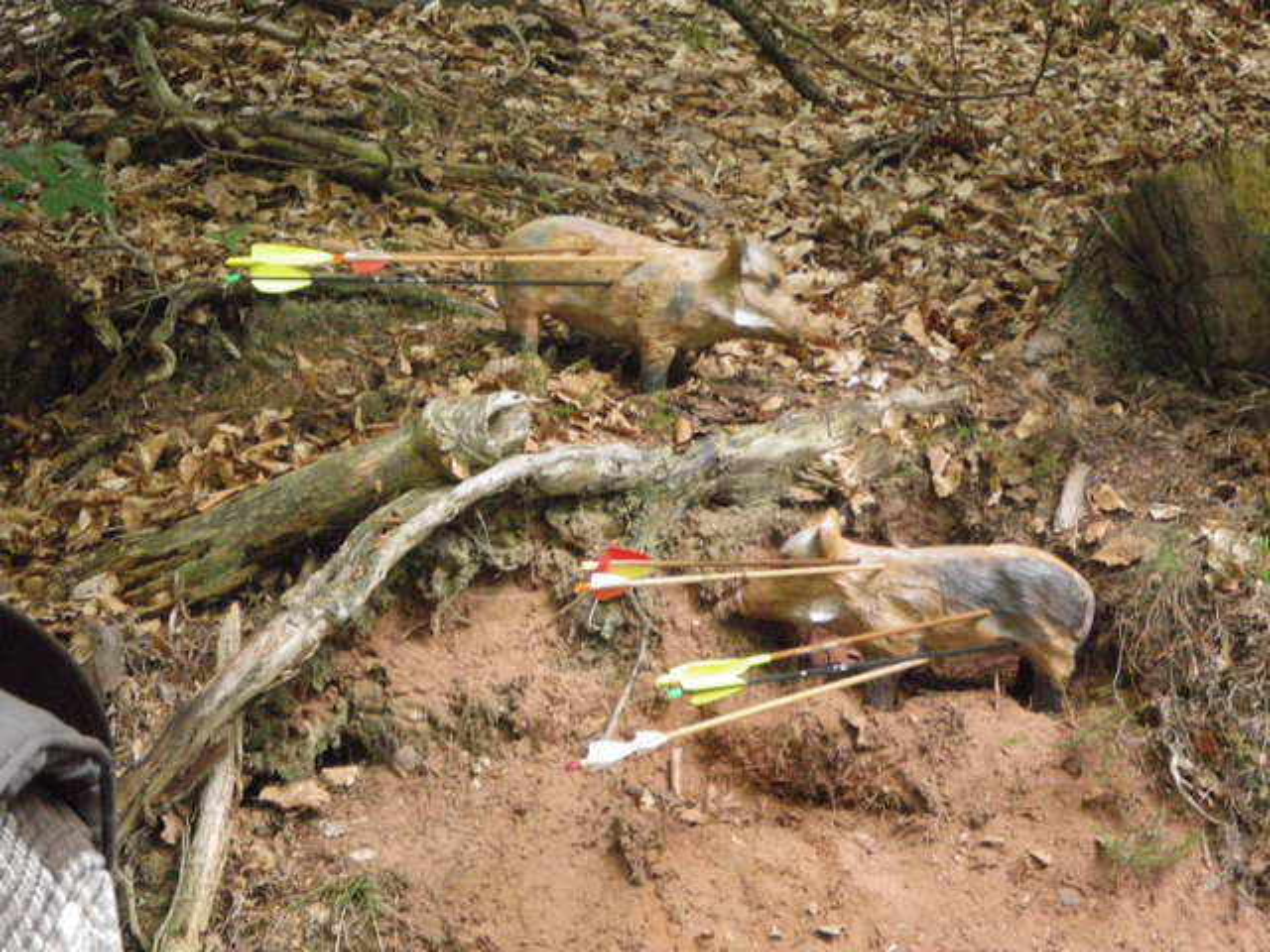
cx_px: 635
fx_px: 2275
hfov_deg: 31.2
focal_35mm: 62
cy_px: 476
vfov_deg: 23.7
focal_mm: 11.1
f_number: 4.6
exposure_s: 1/60
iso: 800
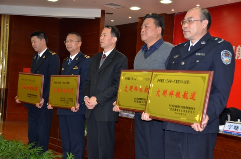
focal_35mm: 51
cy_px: 80
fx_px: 341
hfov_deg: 39.0
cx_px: 120
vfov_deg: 26.4
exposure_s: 1/60
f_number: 4.2
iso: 800
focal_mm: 34
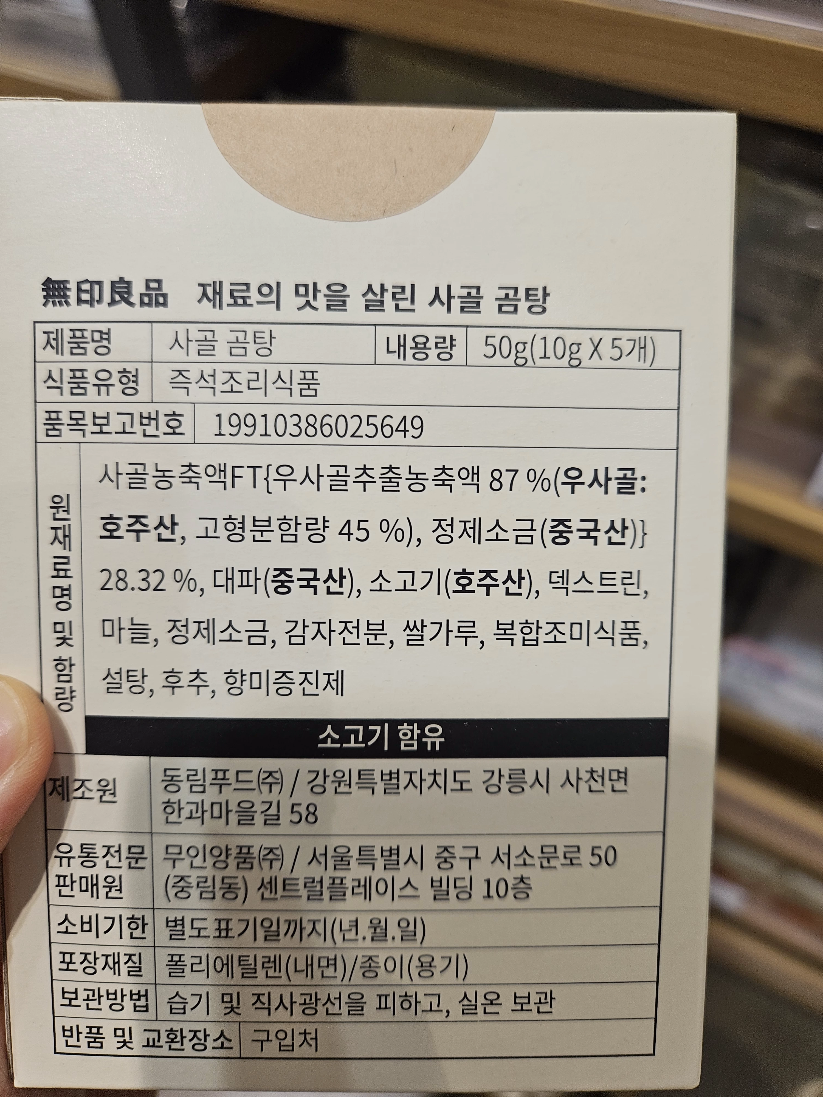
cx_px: 412
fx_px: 729
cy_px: 548
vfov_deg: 73.9
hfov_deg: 58.9
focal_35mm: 23
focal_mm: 5.4
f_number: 1.8
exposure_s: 1/120
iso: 50
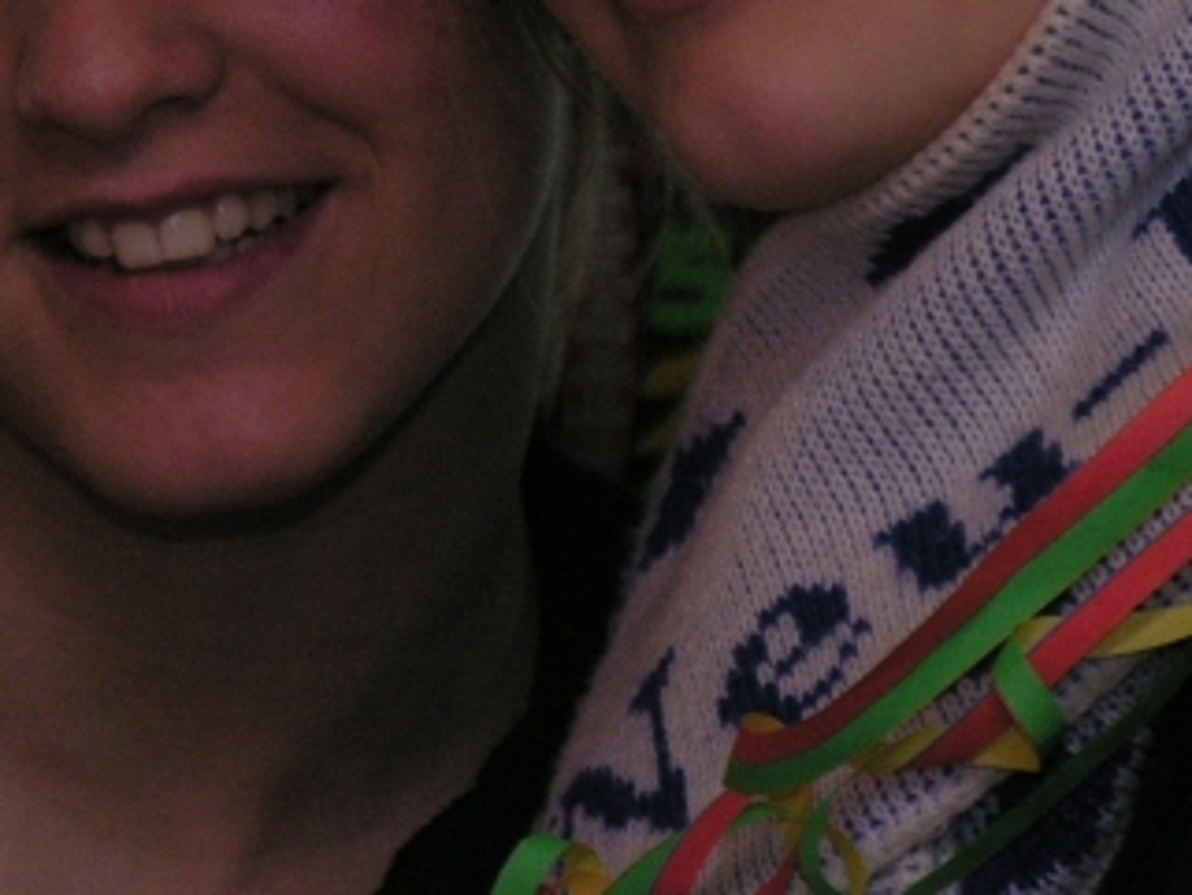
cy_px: -201
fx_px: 16466
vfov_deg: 3.1
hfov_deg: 4.1
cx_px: 349
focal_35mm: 478
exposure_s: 1/60.1
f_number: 4.1
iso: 200
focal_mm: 49
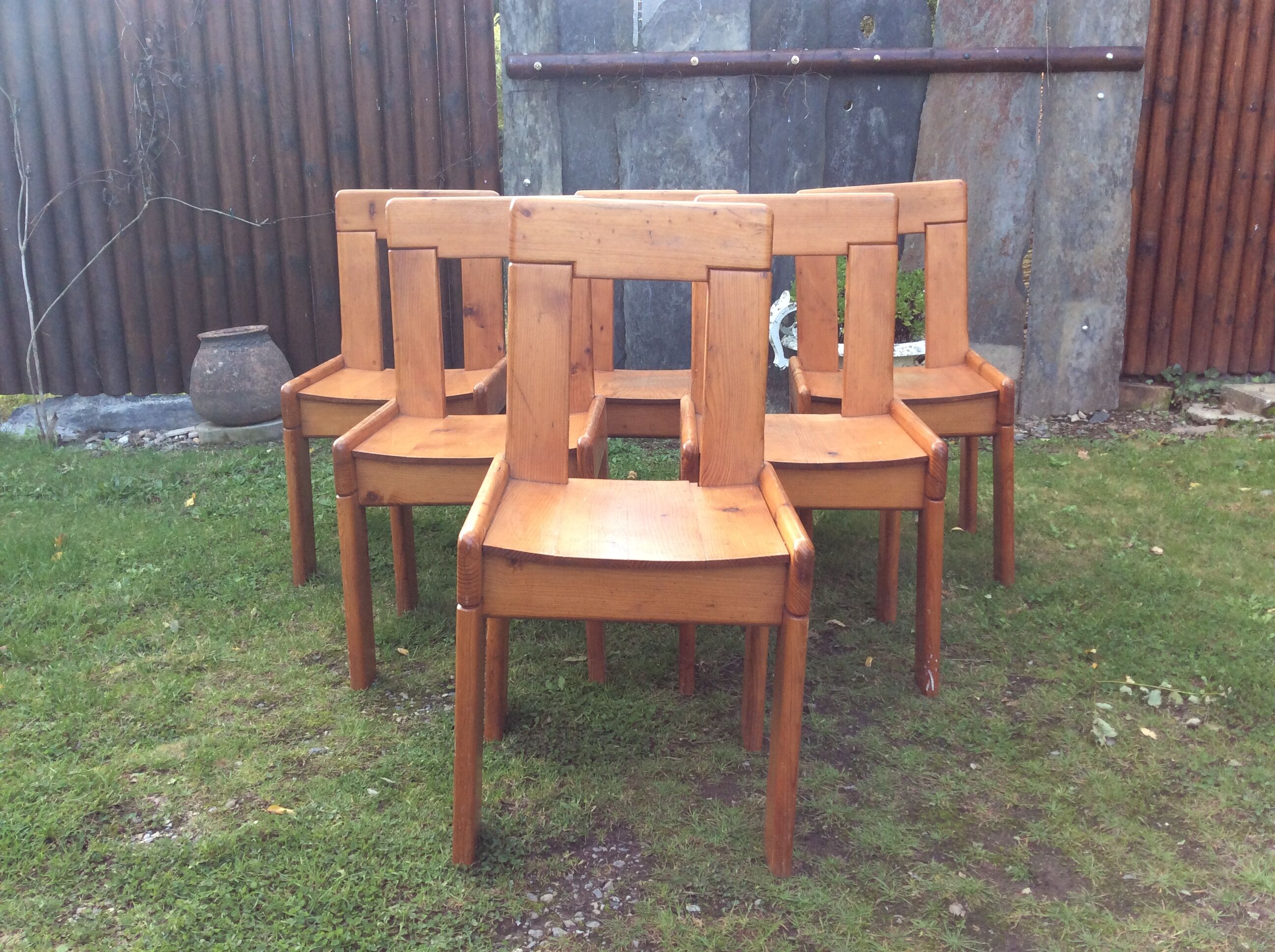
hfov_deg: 56.9
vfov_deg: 44.1
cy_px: 476
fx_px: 1177
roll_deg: +1.1
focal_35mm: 32
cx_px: 638
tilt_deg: -17.7
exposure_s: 1/100
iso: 40
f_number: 2.4
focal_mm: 3.3
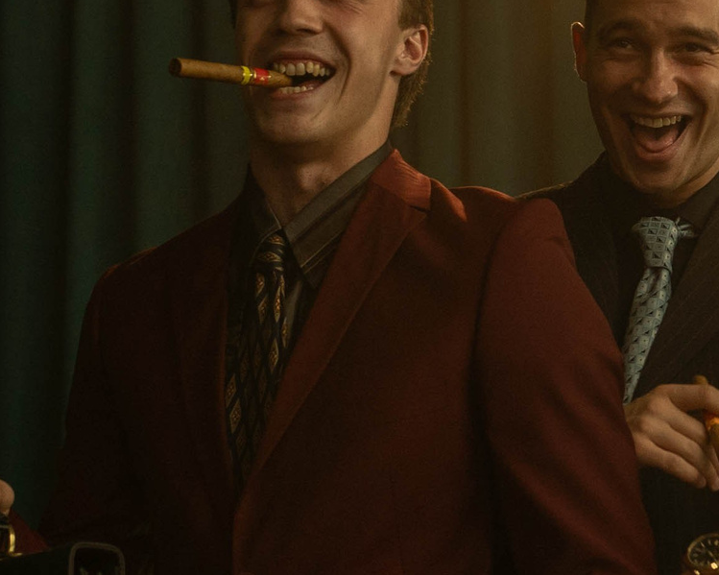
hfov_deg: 12.4
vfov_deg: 10.0
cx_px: 663
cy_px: 470
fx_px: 3277
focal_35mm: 154
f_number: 2.8
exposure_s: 1/100
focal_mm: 32
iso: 400
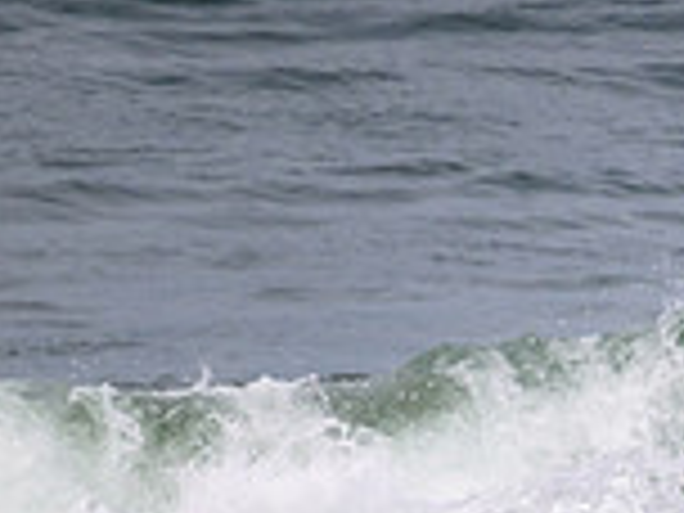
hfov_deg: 0.7
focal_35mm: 2937
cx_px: 1228
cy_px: 704
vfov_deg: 0.5
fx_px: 58034
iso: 900
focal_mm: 800
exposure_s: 1/2000
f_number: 11
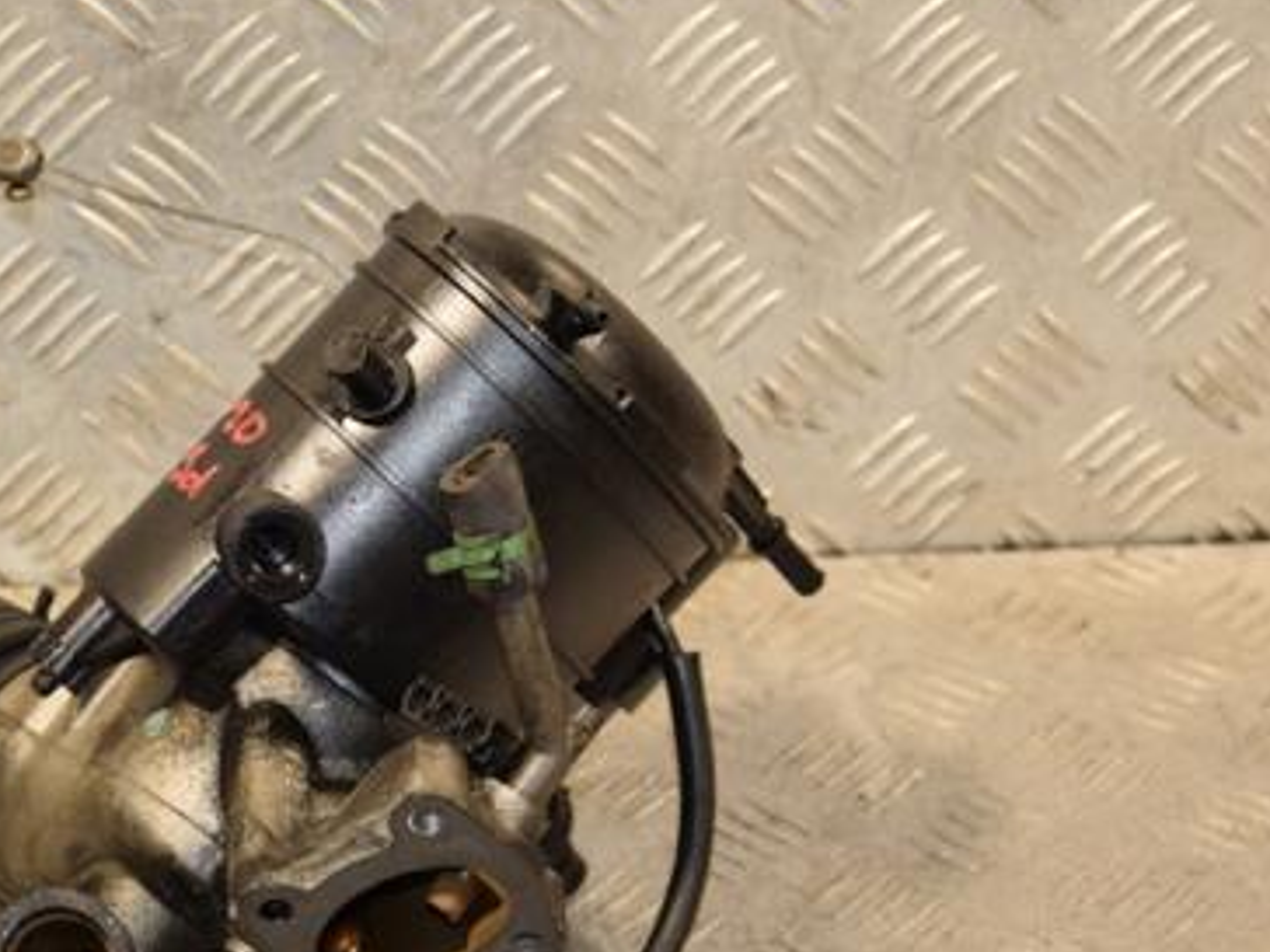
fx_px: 4366
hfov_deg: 16.5
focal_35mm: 119
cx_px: 454
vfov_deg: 12.4
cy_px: 596
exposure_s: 1/125
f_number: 5
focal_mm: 50
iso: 800
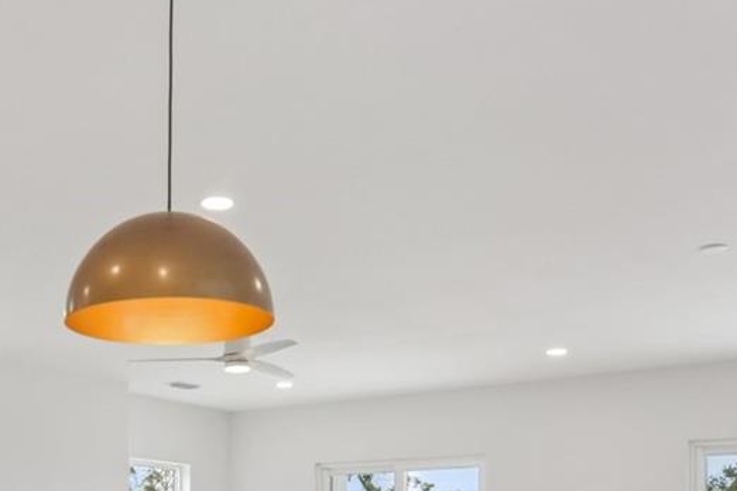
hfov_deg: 39.2
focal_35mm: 49
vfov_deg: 25.0
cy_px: 580
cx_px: 181
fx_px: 1003
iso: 400
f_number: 8
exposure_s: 1/100
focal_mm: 16
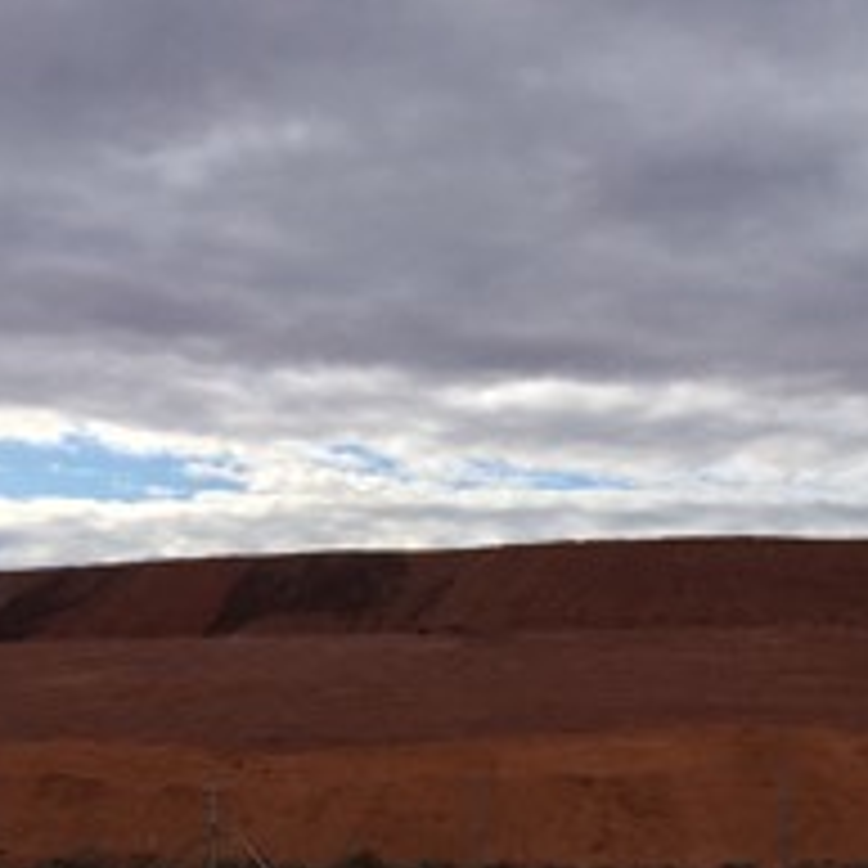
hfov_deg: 24.9
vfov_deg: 25.0
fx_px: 1957
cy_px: 513
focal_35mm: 69
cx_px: 580
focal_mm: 4.15
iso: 32
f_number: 2.2
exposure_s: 1/2053
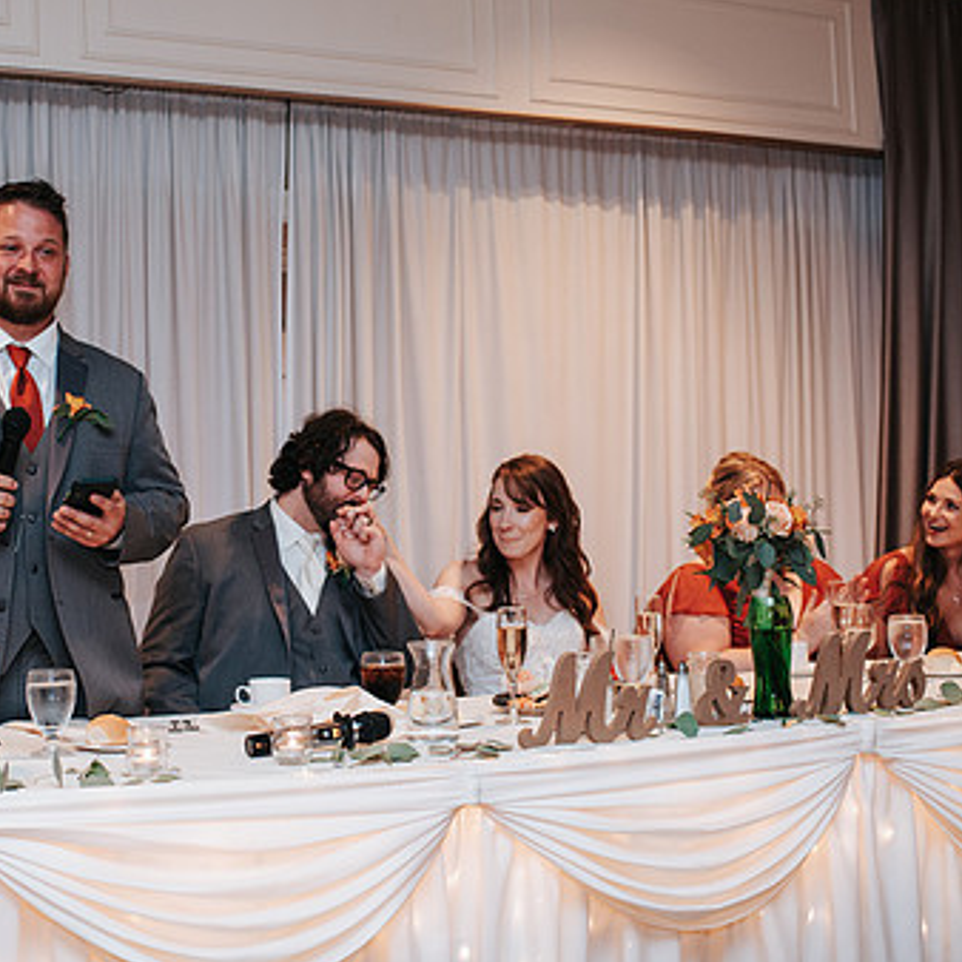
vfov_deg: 33.4
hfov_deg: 33.1
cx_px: 319
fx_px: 1604
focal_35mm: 51
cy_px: 497
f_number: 2.8
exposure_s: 1/160
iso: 800
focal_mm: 35
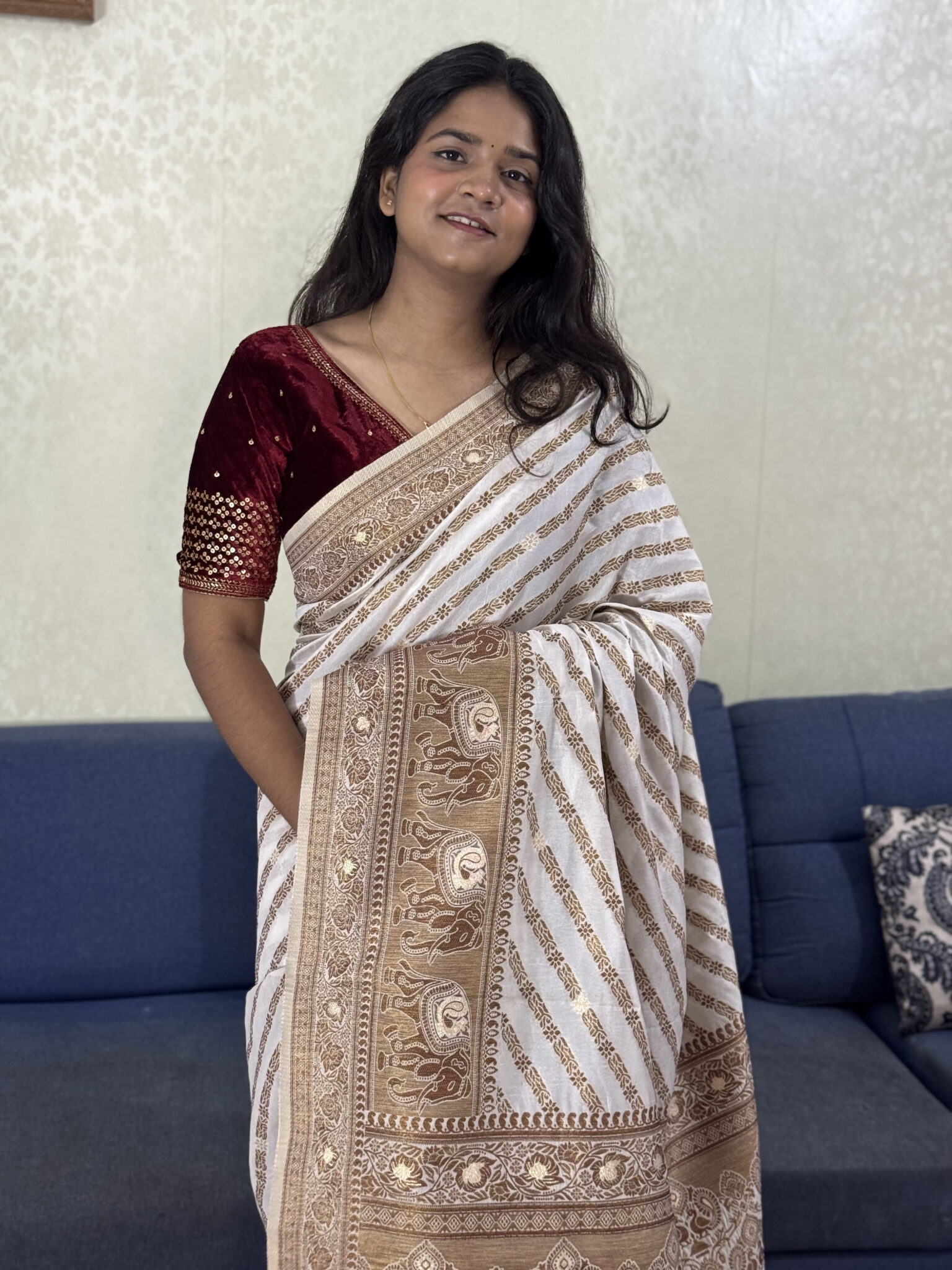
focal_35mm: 48
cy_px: 635
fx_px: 1760
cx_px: 476
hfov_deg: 30.3
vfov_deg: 39.7
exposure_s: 1/50
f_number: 1.78
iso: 160
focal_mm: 6.76
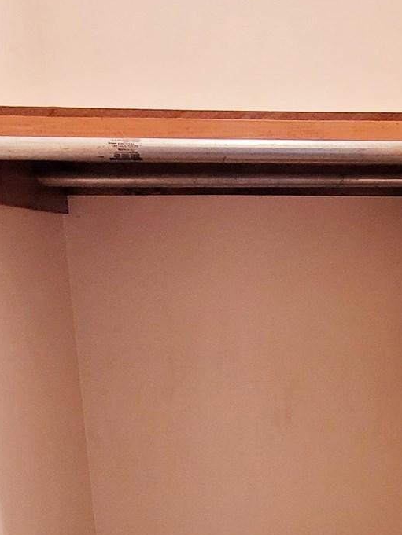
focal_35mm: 44
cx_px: 337
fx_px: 681
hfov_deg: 31.8
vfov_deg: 40.7
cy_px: 445
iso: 200
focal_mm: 1.74
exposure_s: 1/60.2
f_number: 2.2
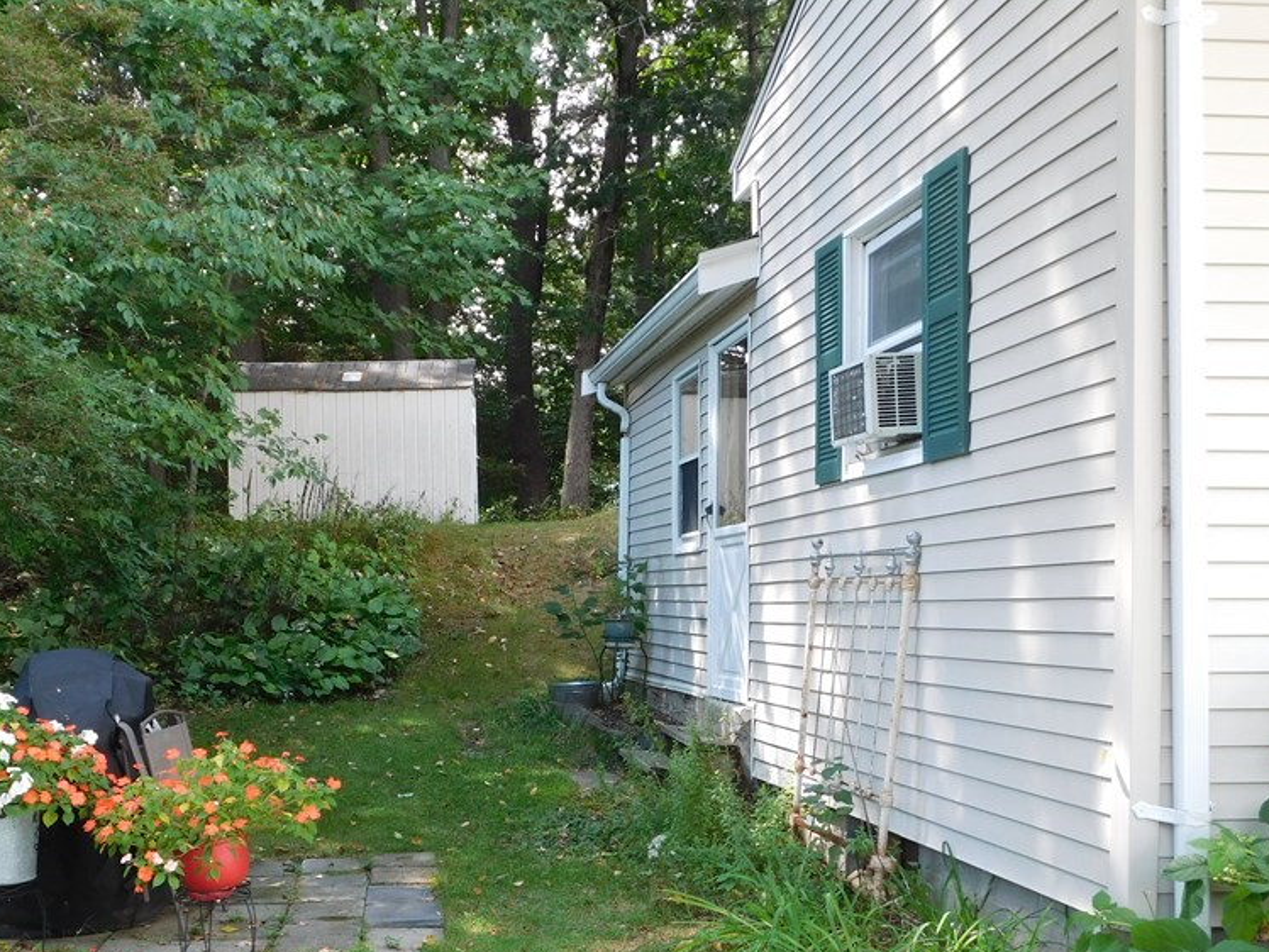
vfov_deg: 34.8
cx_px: 422
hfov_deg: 45.1
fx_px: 1503
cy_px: 637
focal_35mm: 41
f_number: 3.2
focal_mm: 5.3
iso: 125
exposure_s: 1/100
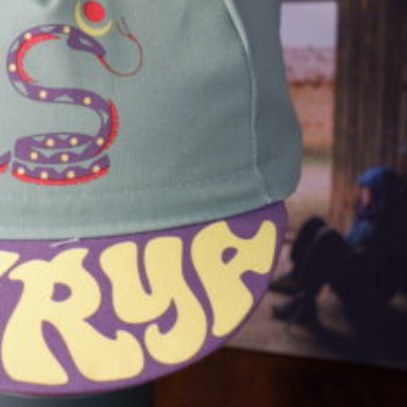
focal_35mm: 92
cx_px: 45
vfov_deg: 18.8
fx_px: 1224
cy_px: 121
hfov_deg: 18.6
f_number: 4.5
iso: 2500
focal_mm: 28
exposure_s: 1/60
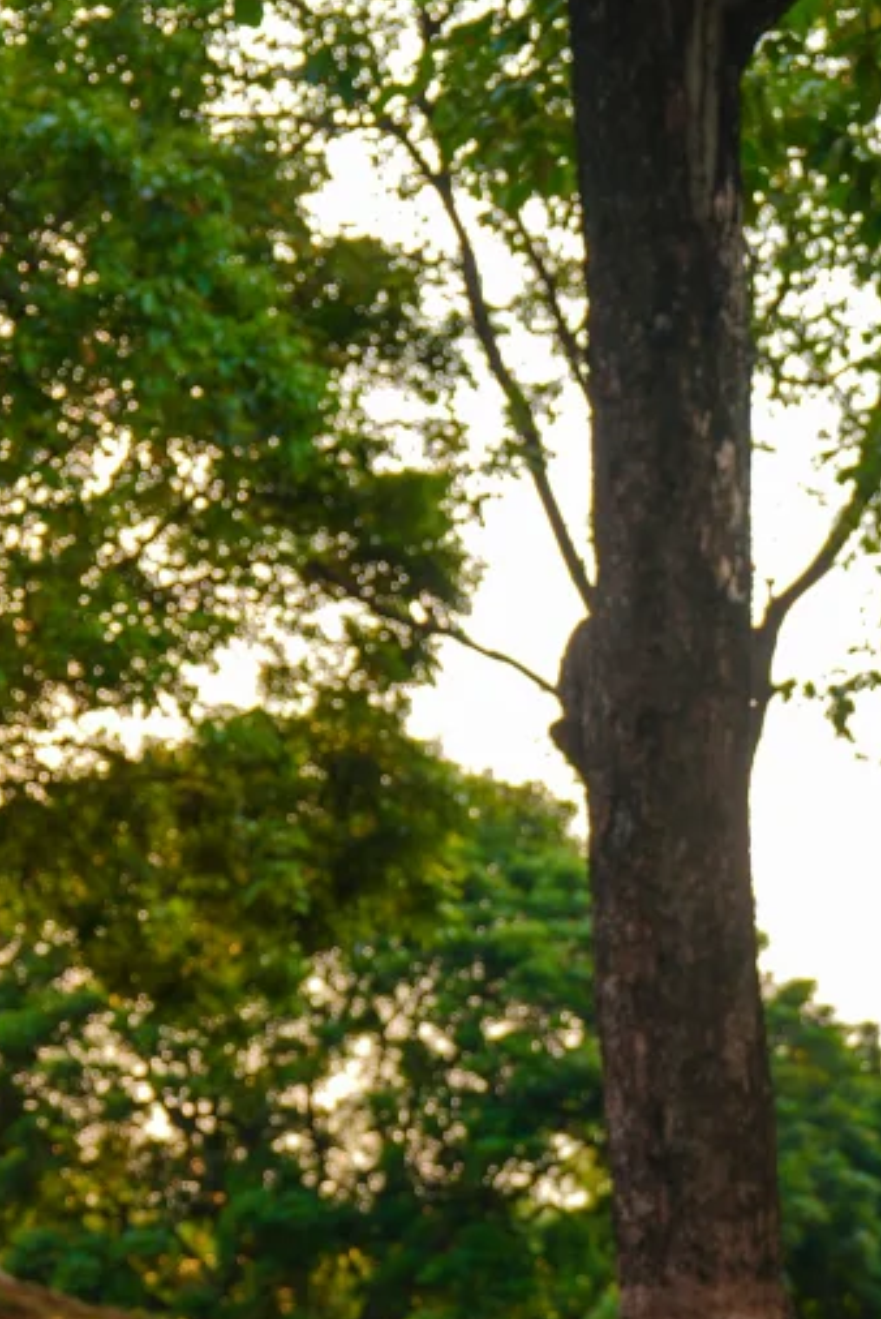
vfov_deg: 18.7
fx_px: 3519
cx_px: 1121
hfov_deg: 13.8
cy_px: 1978
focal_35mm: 96
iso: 64
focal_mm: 30
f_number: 2.8
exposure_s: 1/250
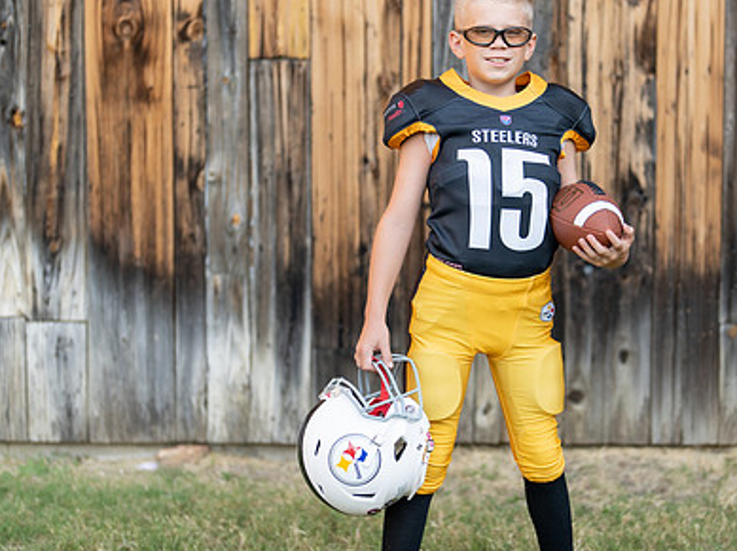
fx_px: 1787
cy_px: 293
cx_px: 480
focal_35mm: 84
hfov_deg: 23.2
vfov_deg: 17.5
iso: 100
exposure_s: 1/2000
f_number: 1.2
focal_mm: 50
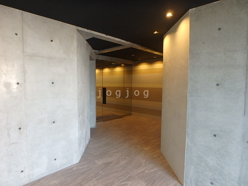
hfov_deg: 79.0
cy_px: 93
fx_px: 150
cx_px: 124
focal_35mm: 21
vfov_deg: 63.4
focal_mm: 3.7
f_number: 3.5
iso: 250
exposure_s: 1/30
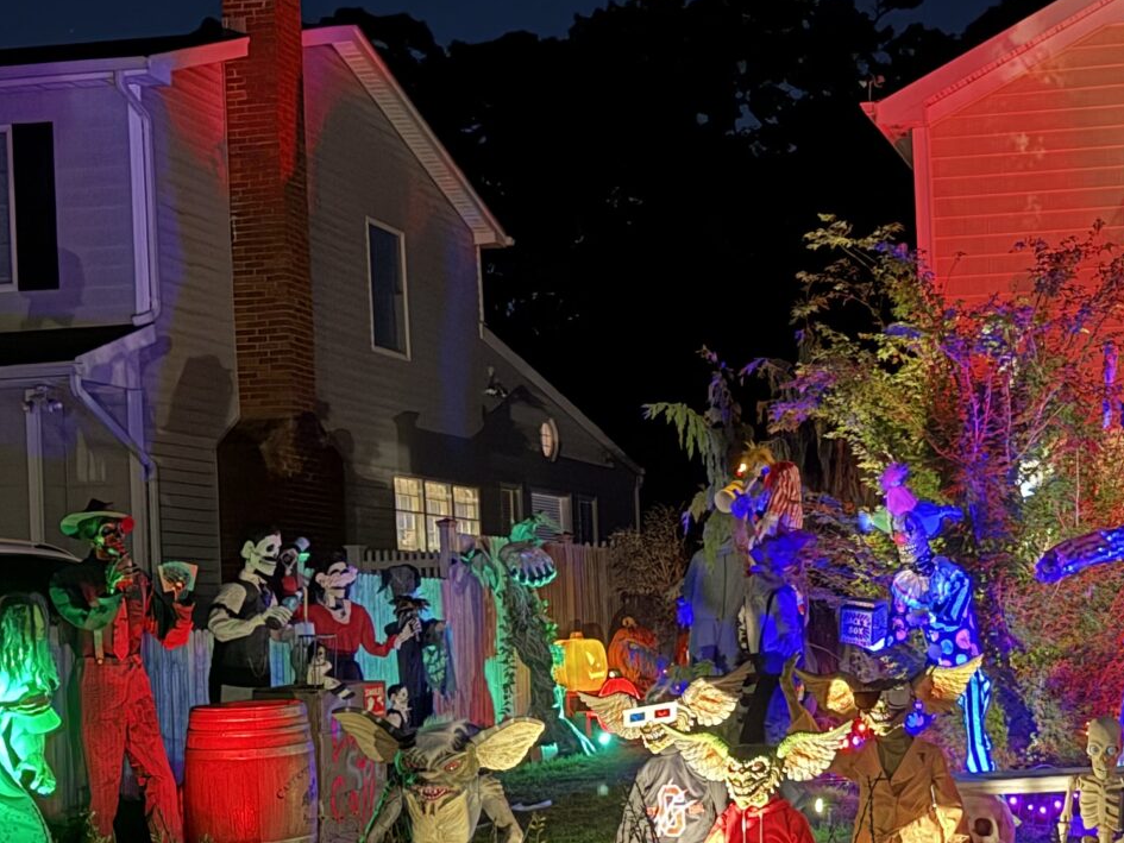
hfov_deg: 28.7
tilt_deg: -0.1
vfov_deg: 22.4
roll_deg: +2.5
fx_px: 2111
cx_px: 1007
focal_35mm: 65
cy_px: 634
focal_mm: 6.76
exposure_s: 1/9
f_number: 1.78
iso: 1600
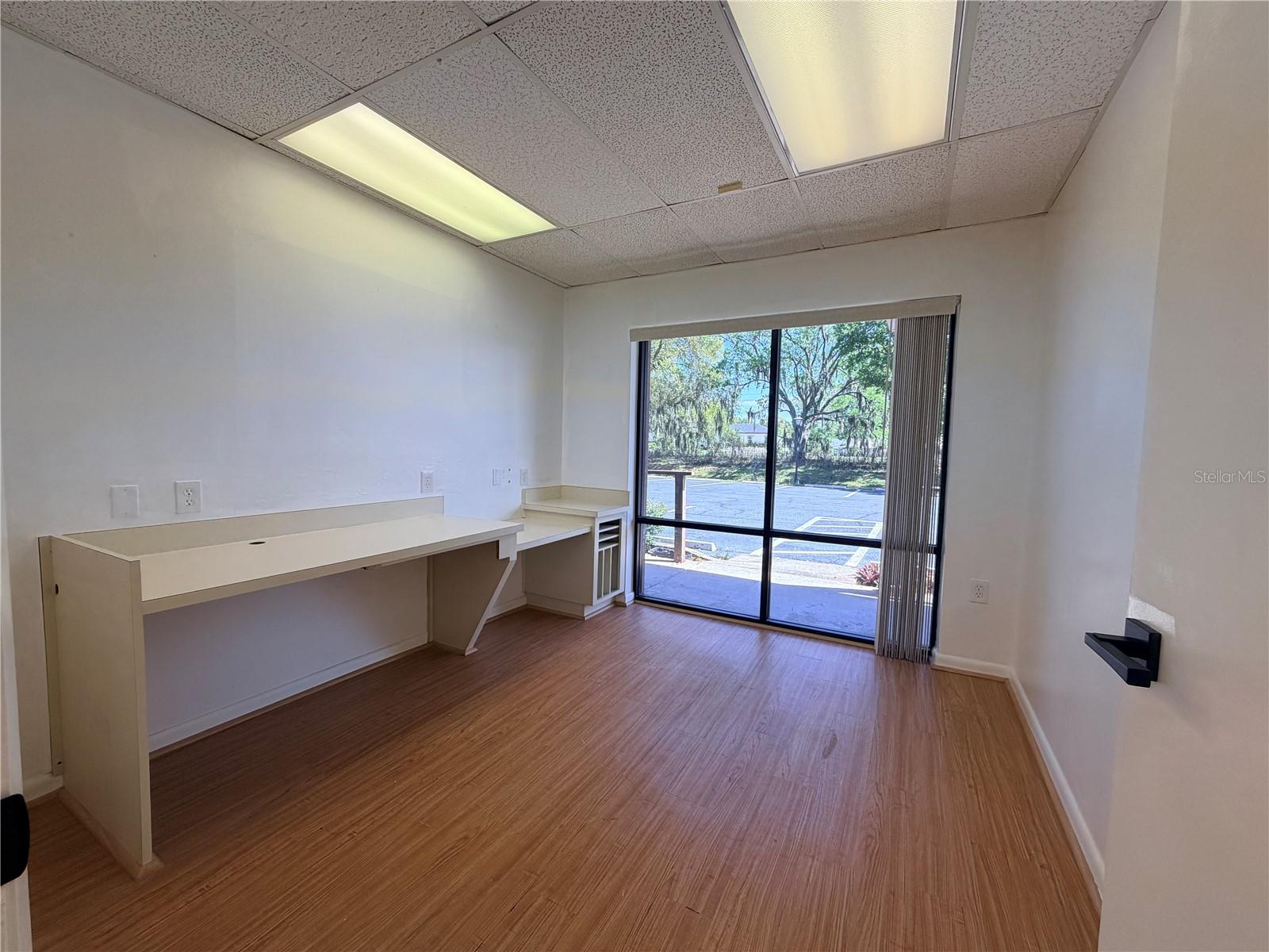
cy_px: 476
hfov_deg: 102.1
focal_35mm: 14
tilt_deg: -4.2
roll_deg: -1.1
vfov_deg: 85.7
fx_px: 513
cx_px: 634
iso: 40
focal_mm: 2.22
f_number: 2.2
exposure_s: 1/120
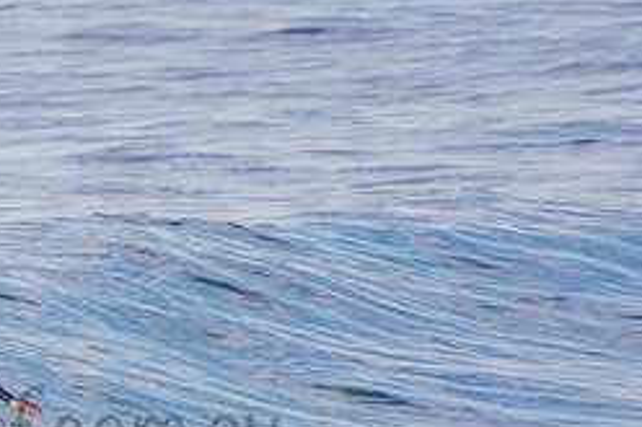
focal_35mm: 1455
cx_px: 5
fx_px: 25929
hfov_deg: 1.4
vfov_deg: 0.9
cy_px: 405
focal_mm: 400
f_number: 5.6
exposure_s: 1/1250
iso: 360
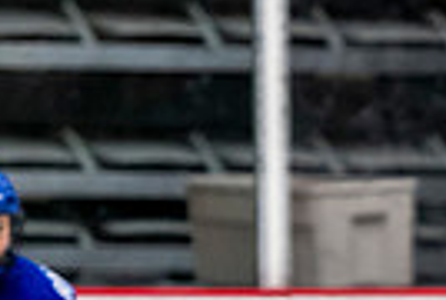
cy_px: 665
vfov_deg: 1.7
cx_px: 1091
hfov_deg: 2.5
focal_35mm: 824
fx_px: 10231
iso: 1600
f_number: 3.2
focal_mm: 135
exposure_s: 1/800
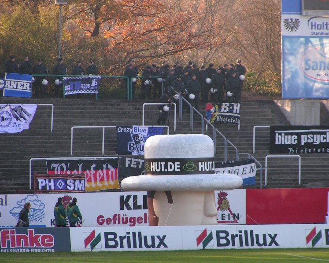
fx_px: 3165
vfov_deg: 4.8
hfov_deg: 5.9
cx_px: 175
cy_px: 132
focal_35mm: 325
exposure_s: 1/400
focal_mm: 47.6
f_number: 3.5
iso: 100
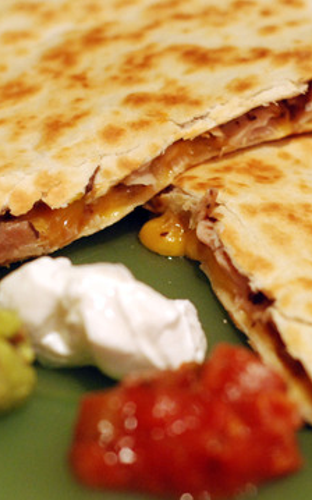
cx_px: 153
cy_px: 231
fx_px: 1784
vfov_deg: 16.0
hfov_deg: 10.0
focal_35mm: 131
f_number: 2.8
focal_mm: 50
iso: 1600
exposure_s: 1/40
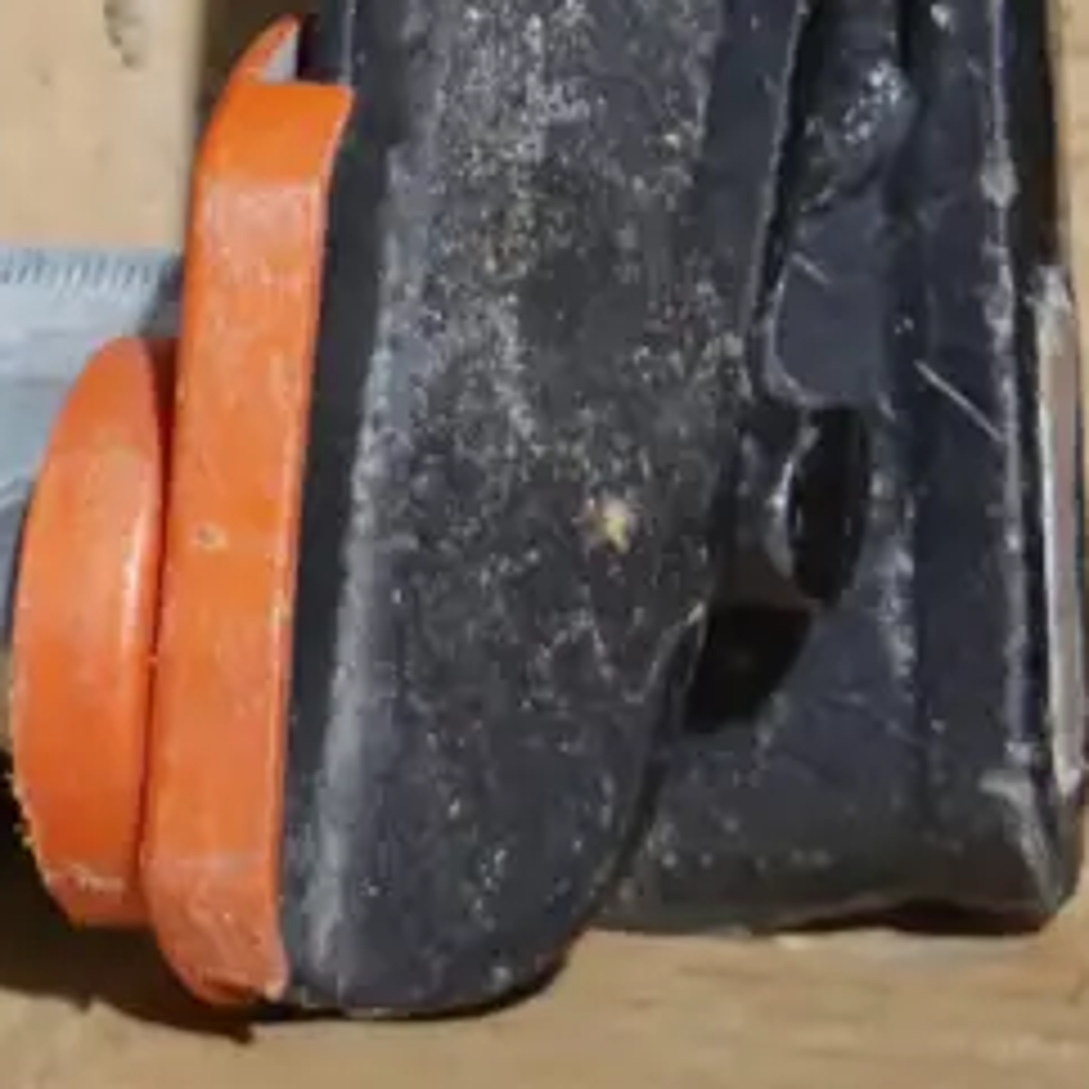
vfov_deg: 10.7
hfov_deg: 10.6
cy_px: -560
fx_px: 5588
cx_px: -670
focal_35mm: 157
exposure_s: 1/60
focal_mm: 21
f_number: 4.6
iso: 2000
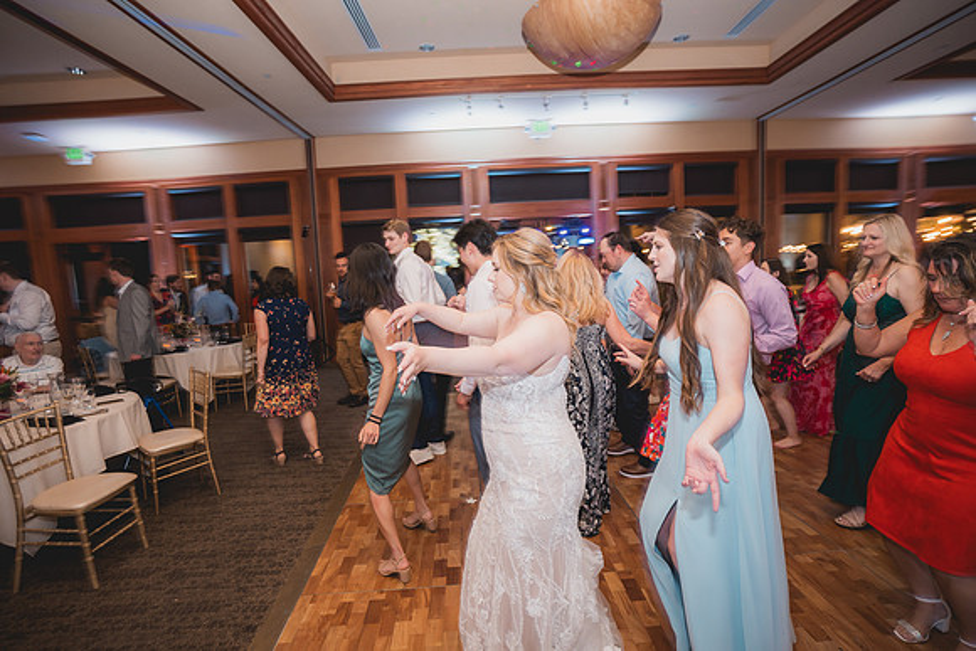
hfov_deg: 93.3
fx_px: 461
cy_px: 326
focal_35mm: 17
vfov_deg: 70.5
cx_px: 488
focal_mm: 17
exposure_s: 1/20
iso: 1000
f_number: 2.8
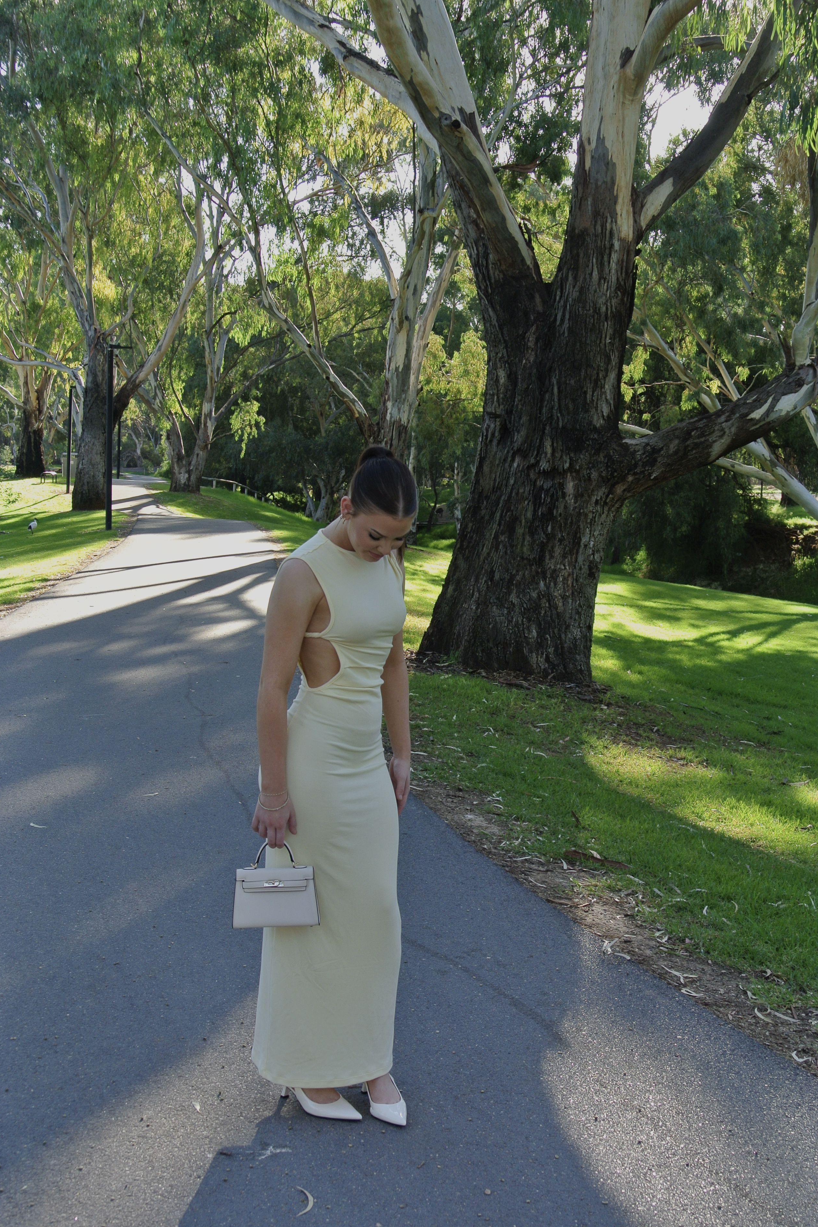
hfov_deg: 28.1
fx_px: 1636
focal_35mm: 48
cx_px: 399
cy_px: 621
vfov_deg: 41.1
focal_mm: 17.5
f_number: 4.5
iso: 100
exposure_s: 1/80
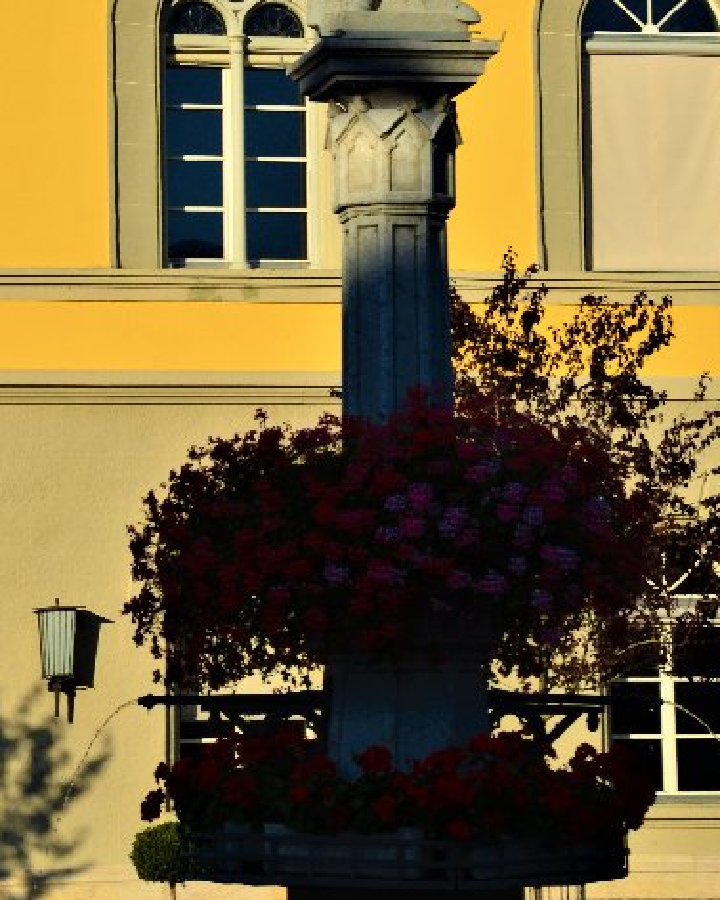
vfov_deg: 11.5
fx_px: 4447
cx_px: 384
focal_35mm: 167
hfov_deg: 9.3
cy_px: 176
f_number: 11
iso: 400
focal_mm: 70
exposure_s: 1/400
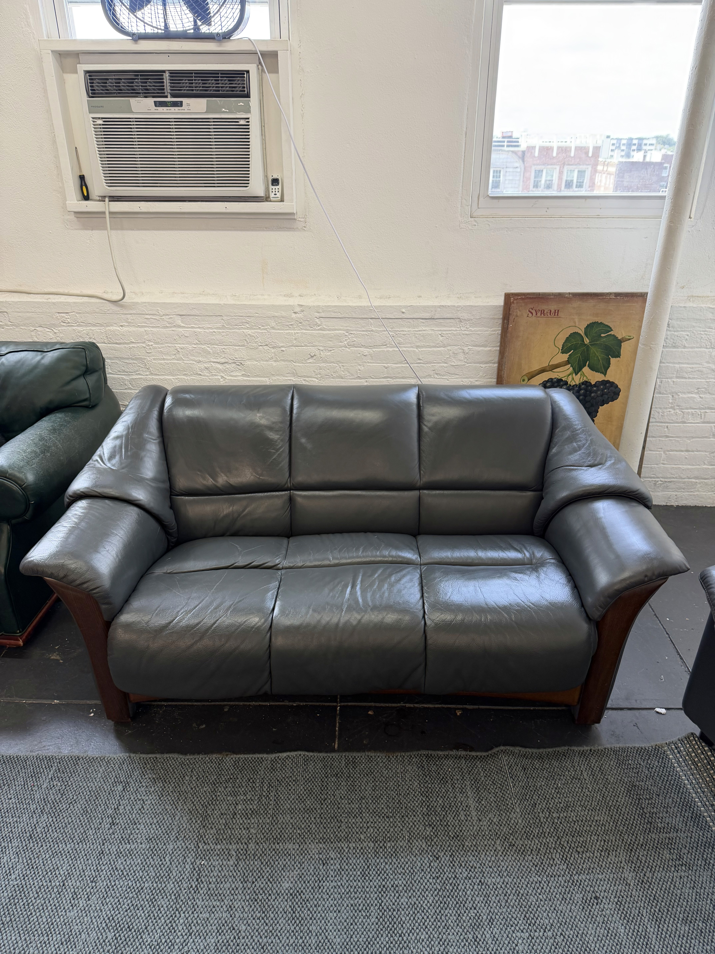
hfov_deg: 56.8
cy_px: 477
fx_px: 661
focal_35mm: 24
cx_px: 358
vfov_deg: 71.6
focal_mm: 6.76
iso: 100
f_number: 1.78
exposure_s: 1/120
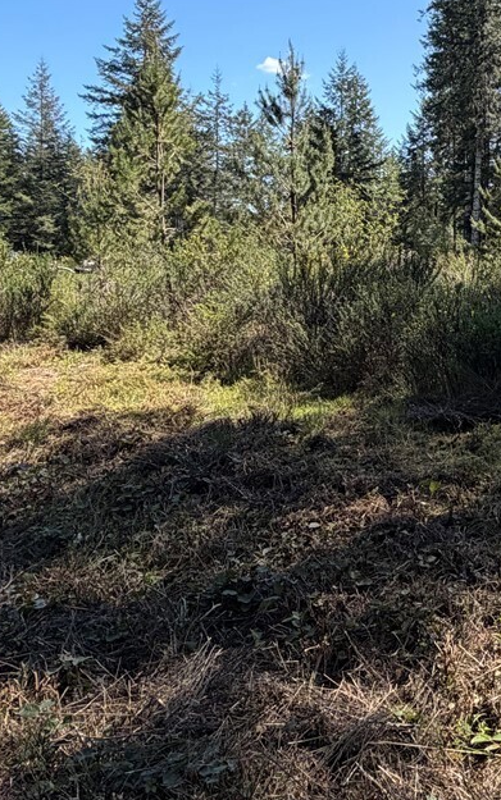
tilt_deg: -1.8
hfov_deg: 30.0
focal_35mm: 38
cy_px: 270
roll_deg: -1.5
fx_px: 830
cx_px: 556
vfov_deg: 50.6
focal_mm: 2.22
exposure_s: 1/602
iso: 40
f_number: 2.2
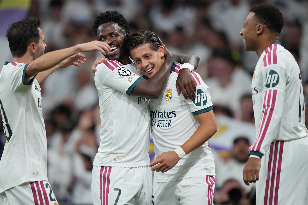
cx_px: 154
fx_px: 3422
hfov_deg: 5.2
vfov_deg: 3.4
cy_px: 102
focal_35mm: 400
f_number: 2.8
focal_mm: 400
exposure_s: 1/3200
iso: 3200
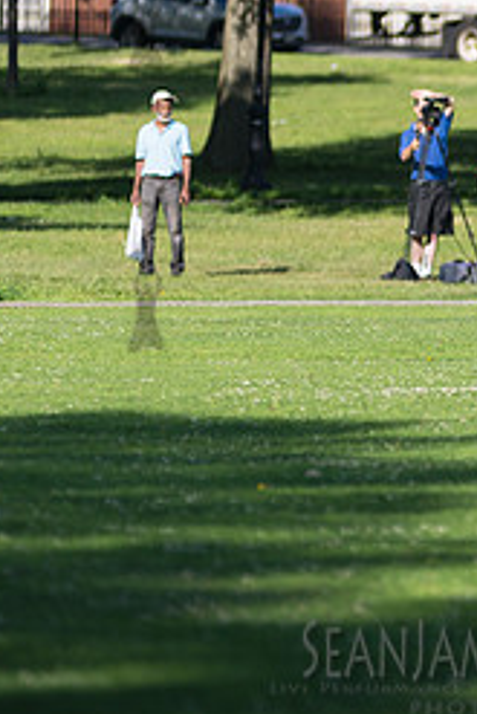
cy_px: 160
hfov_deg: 2.9
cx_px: 517
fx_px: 9327
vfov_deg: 4.4
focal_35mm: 470
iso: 200
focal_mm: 200
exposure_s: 1/2500
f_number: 2.8
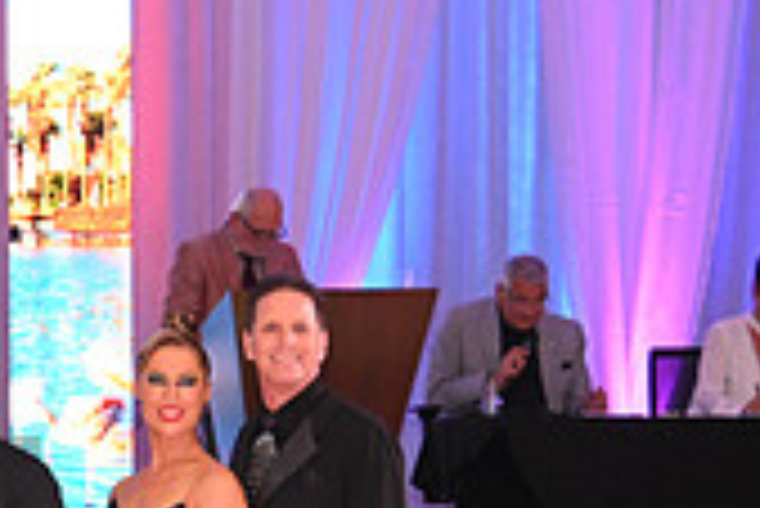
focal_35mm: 151
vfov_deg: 9.0
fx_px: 3190
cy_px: 555
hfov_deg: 12.7
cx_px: -450
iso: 2500
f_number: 5
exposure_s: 1/200
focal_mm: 44
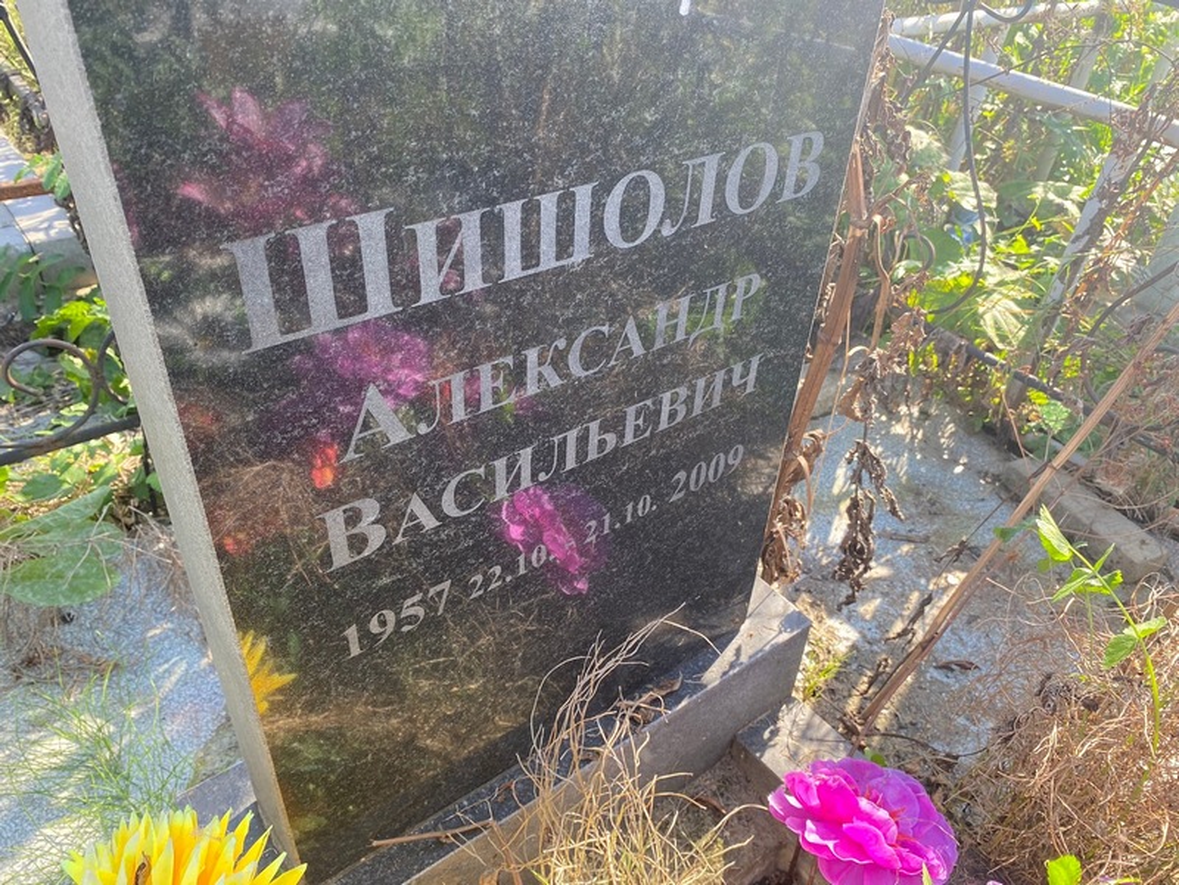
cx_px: 590
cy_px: 442
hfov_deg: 67.3
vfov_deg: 53.1
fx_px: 886
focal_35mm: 26
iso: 32
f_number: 1.8
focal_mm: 4.25
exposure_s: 1/188
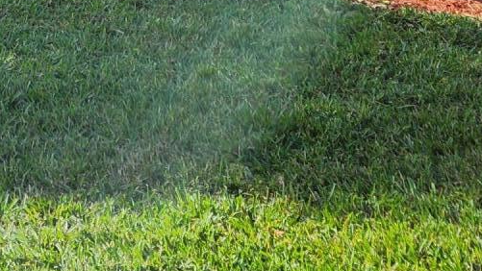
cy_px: -385
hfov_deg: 20.3
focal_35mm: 100
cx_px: -56
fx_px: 1278
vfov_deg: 10.4
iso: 20
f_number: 1.8
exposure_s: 1/1199
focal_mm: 5.4
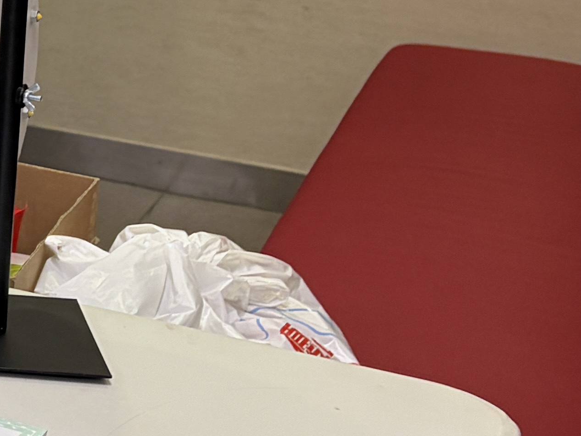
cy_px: -133
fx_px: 1964
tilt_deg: -9.9
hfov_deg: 14.1
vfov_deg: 12.3
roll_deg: +0.0
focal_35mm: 117
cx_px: -589
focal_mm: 5.96
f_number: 1.6
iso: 80
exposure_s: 1/50
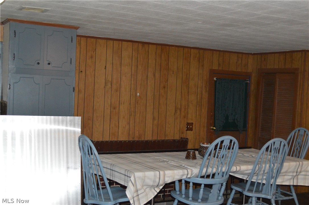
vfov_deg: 28.0
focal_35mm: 48
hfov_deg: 41.2
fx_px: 412
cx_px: 154
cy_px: 102
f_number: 4.8
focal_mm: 32
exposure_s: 1/60
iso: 3200
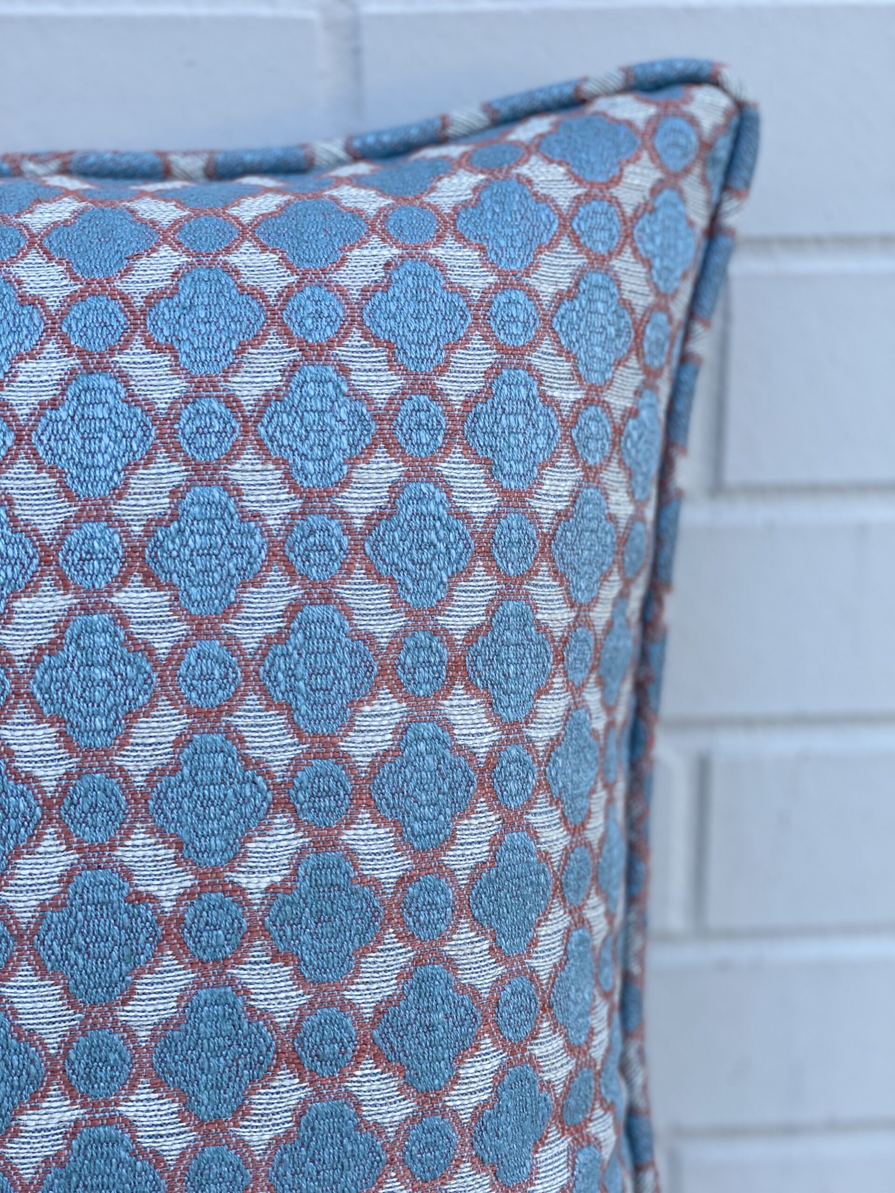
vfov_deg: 36.8
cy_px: 596
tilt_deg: -17.9
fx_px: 1793
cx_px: 448
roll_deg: +0.6
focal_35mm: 52
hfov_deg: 28.0
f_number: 2
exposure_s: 1/122
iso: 25
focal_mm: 6
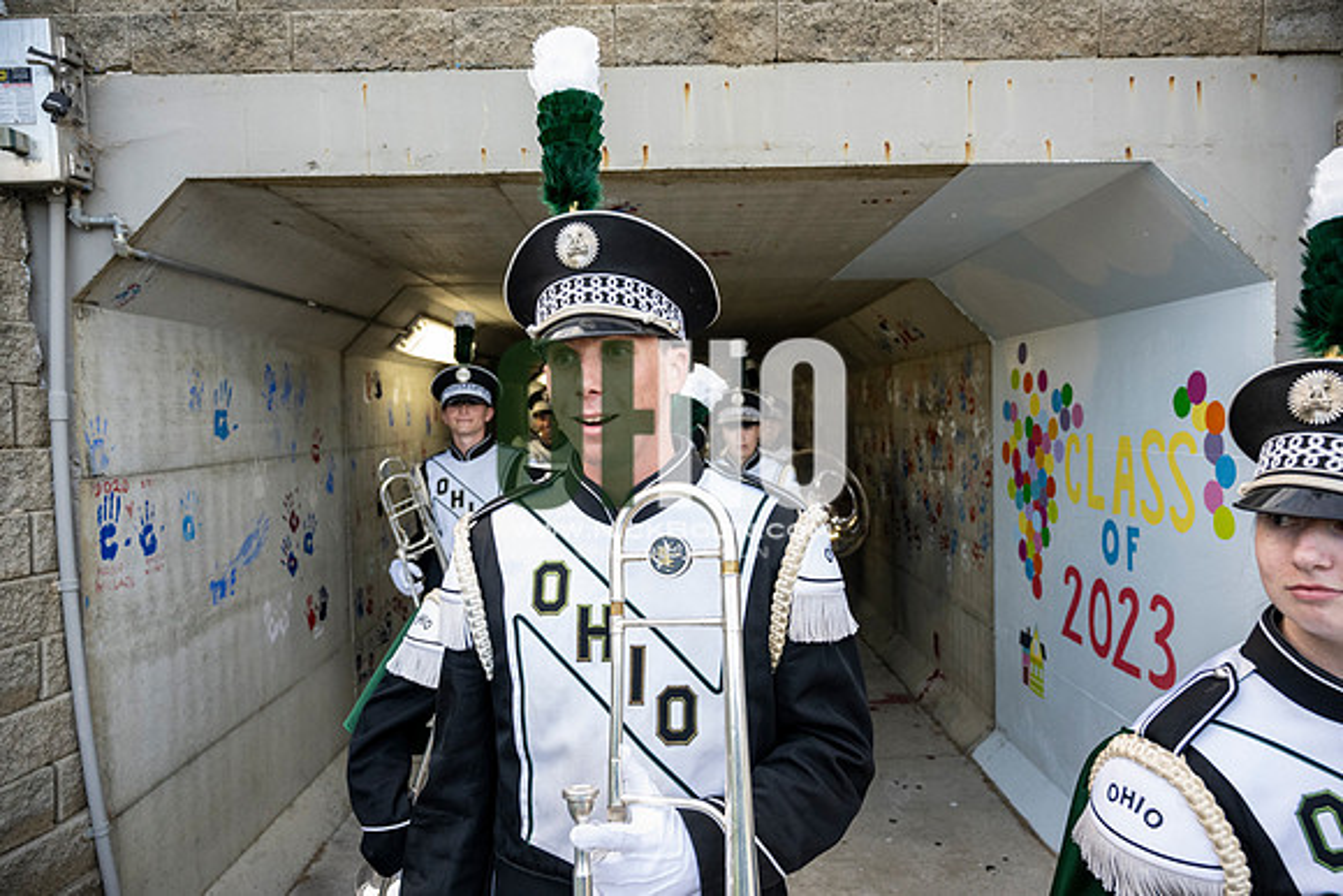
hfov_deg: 73.7
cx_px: 672
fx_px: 896
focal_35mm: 24
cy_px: 448
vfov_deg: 53.2
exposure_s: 1/800
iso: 1600
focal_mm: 24
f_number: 4
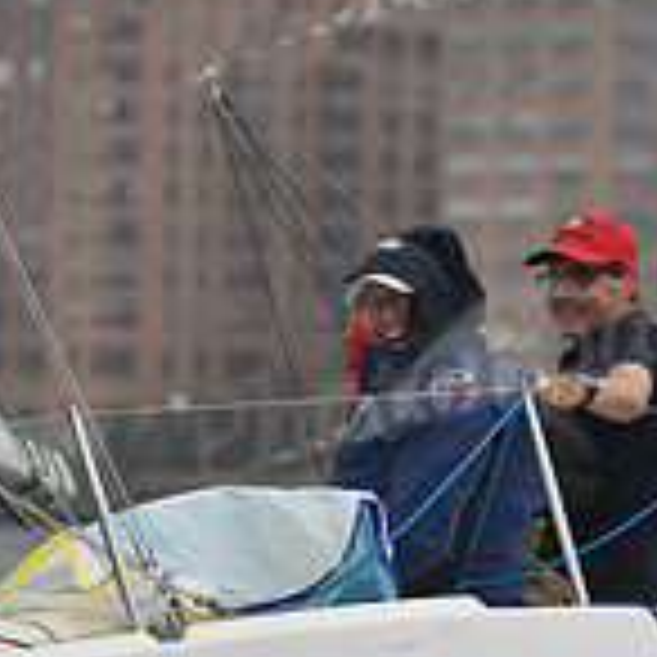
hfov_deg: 3.5
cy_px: 664
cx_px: -45
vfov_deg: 3.5
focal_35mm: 507
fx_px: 10887
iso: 320
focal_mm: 150
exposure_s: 1/800
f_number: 4.5
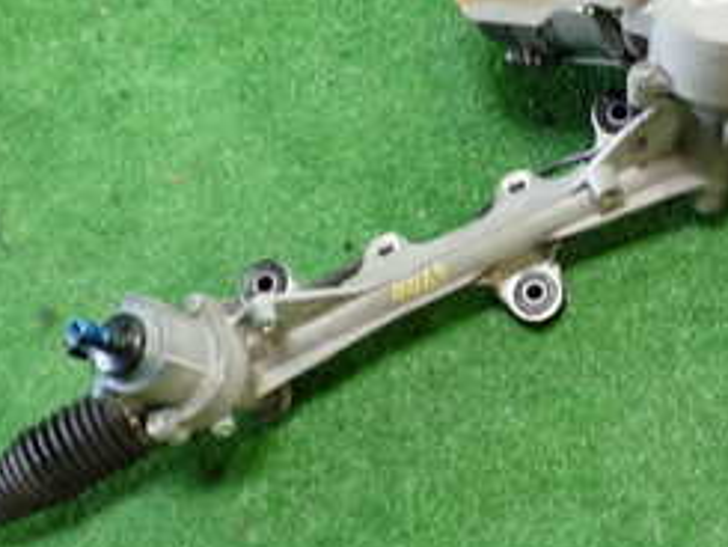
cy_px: 235
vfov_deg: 16.8
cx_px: 493
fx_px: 1852
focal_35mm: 88
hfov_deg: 22.1
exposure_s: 1/40
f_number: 2.5
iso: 320
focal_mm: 6.37
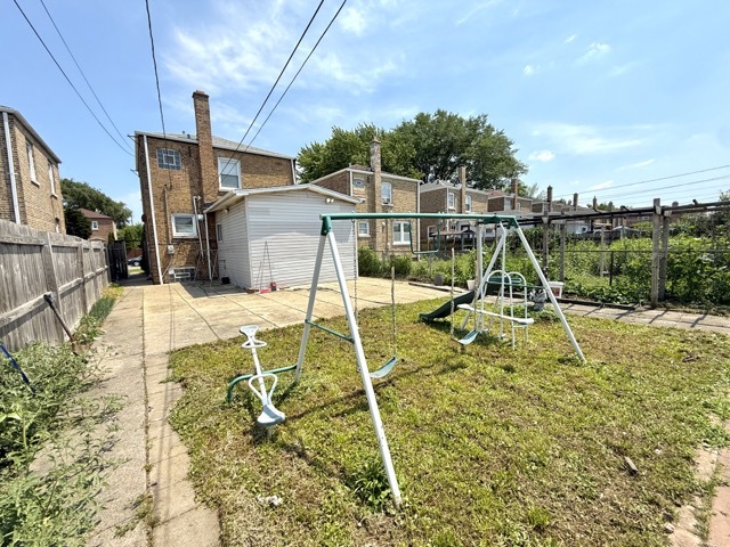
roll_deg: +0.9
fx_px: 295
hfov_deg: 102.1
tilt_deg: -5.4
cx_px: 365
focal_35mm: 14
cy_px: 274
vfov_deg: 85.7
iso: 50
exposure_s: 1/2092
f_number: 2.2
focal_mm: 2.22
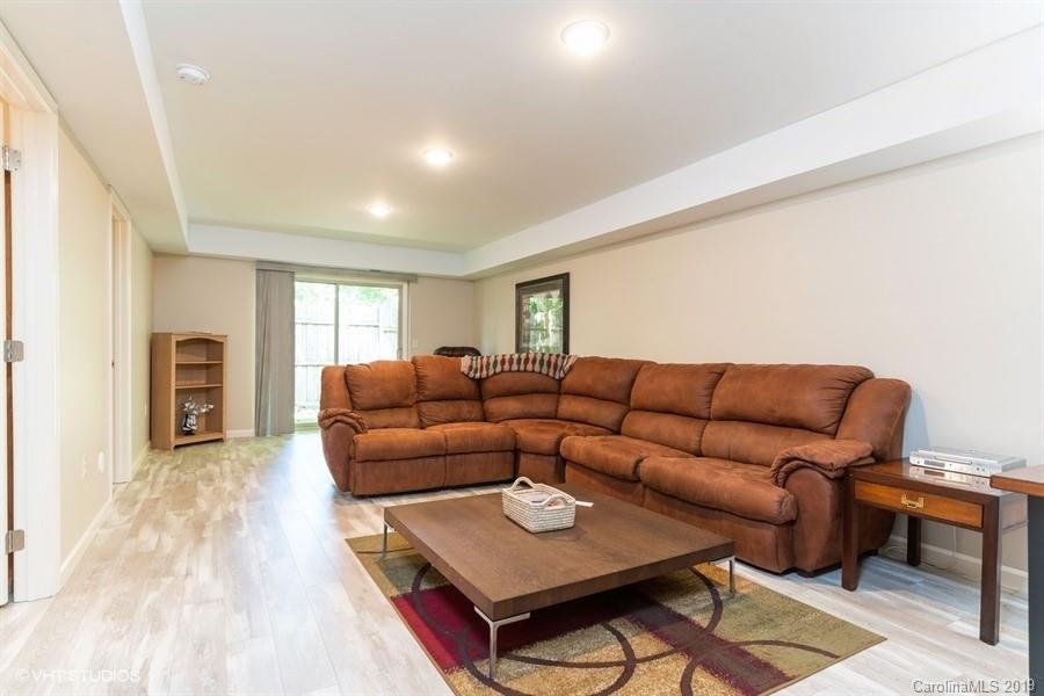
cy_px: 348
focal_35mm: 18
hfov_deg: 90.0
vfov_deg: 67.4
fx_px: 522
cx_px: 522
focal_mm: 18
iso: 250
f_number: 8
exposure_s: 1/1.25
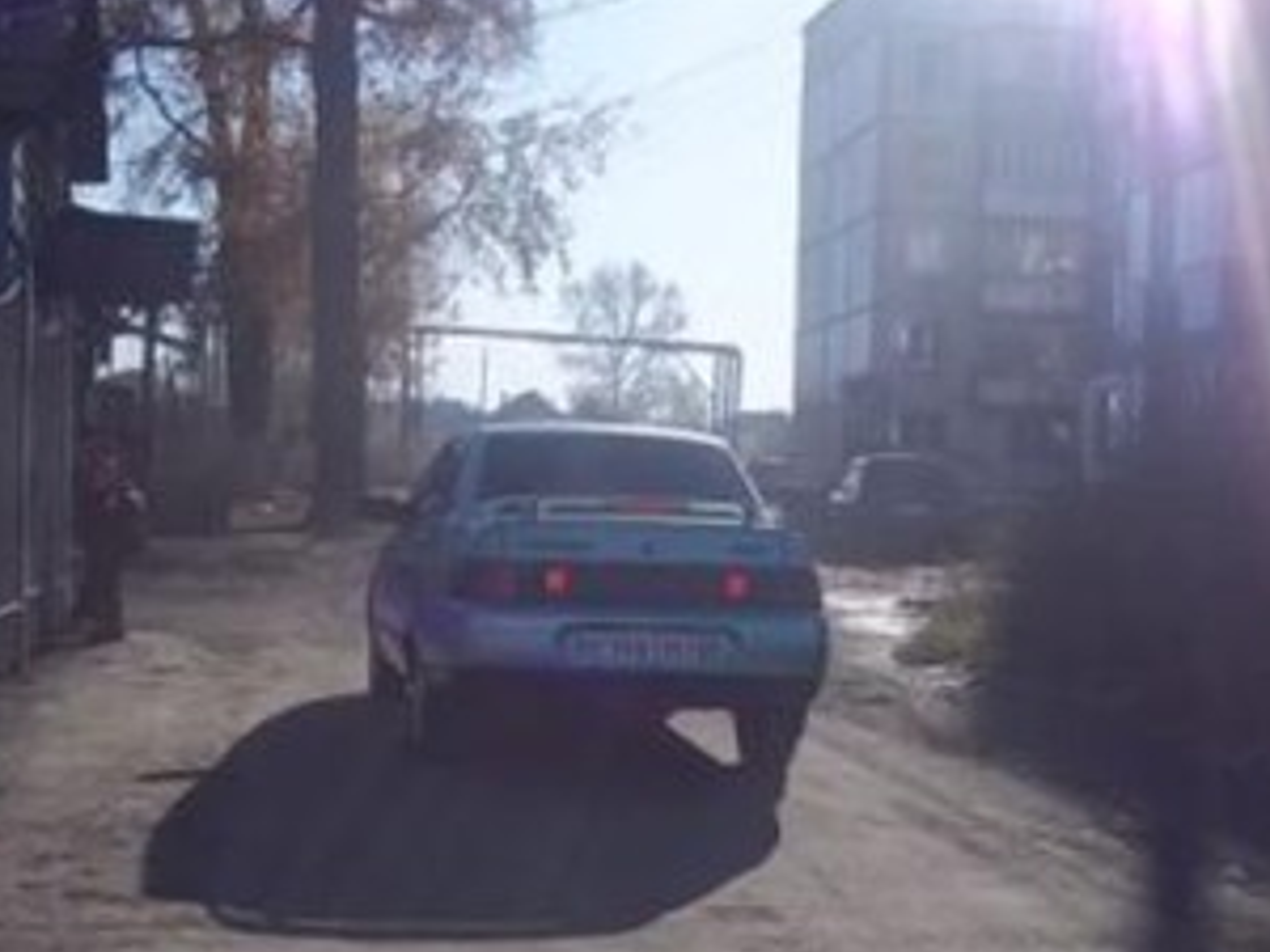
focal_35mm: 60
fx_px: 2201
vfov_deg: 24.3
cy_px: 633
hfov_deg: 32.2
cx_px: 614
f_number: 8
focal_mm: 6.5
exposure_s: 1/320
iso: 80
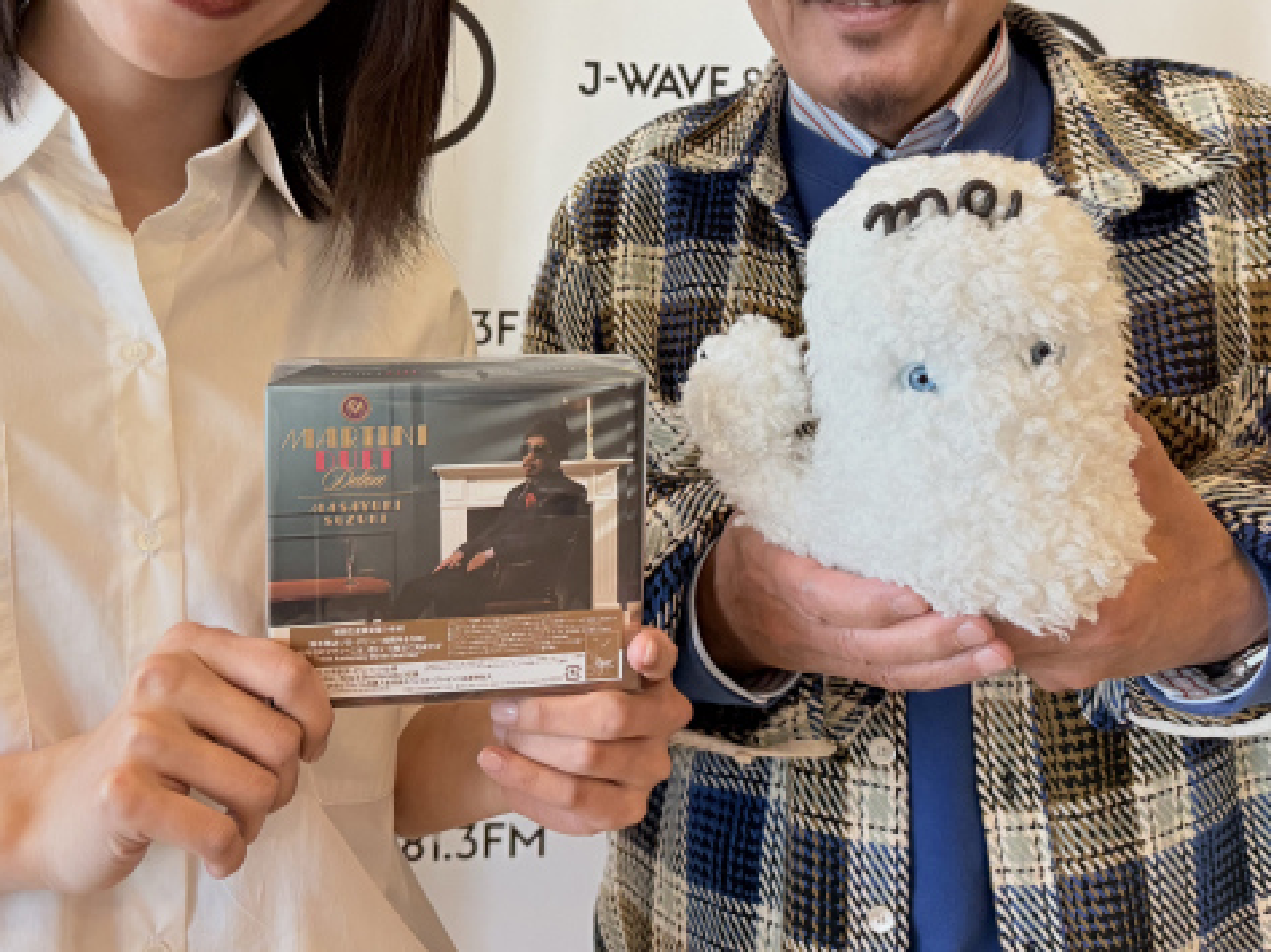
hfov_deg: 49.0
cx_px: 654
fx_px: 1395
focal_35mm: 38
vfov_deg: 36.7
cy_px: 231
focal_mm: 6.76
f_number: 1.78
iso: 160
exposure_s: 1/100
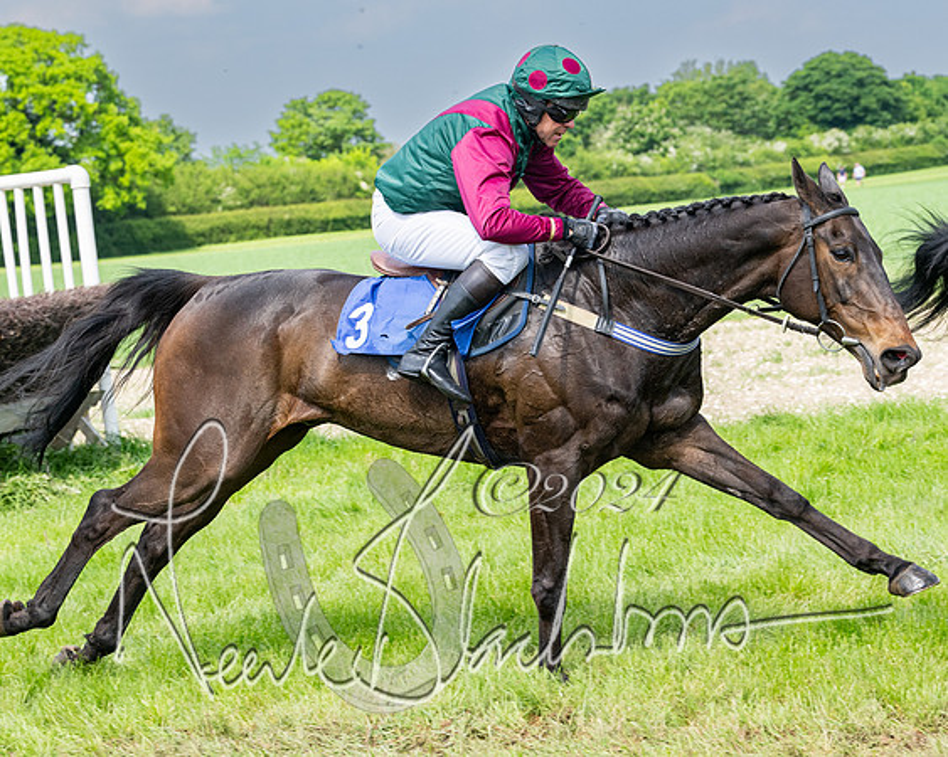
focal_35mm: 118
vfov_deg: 13.0
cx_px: 459
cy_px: 379
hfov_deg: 16.3
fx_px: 3318
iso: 400
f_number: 5
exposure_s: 1/1250
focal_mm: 70
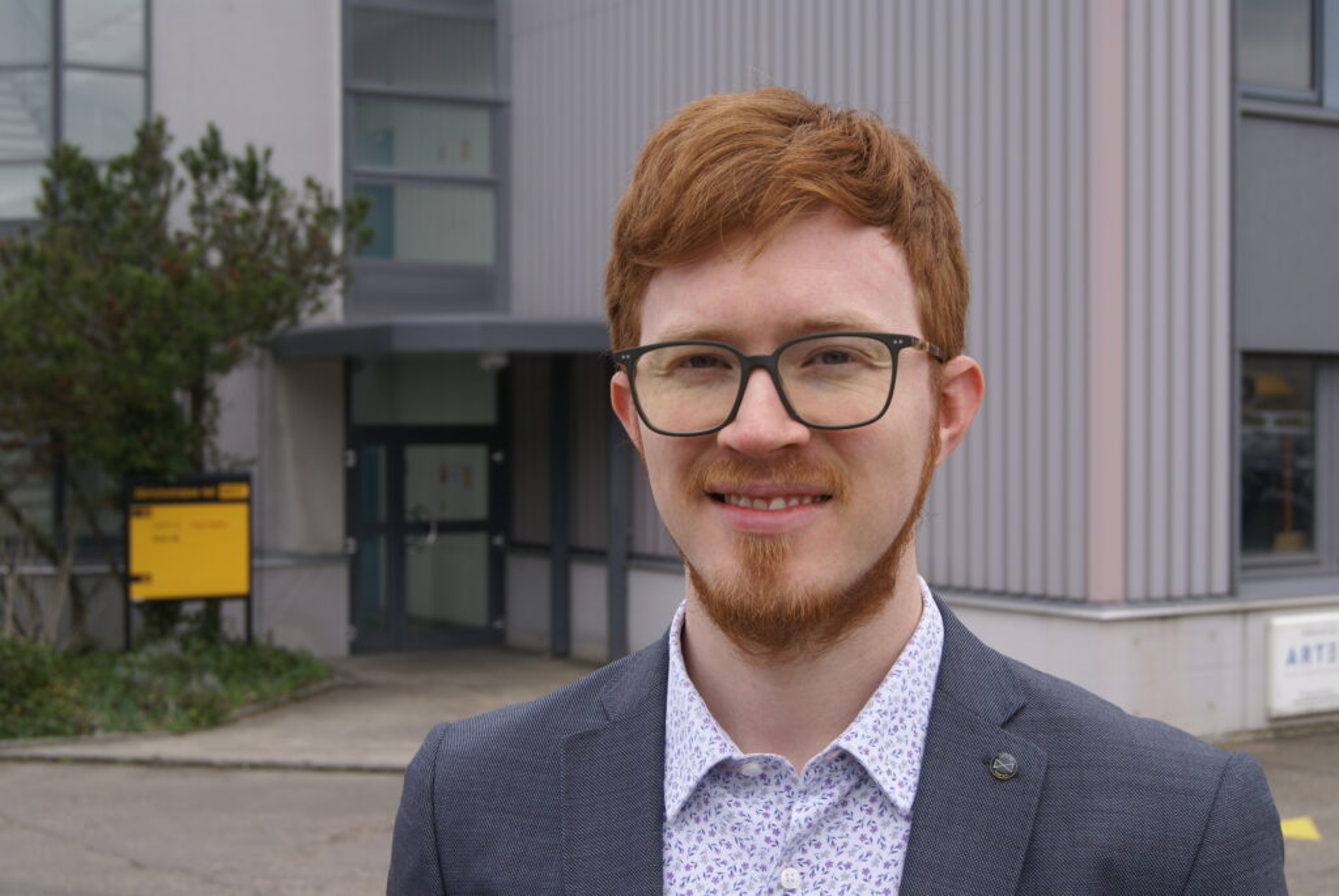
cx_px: 670
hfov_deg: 37.8
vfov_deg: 25.8
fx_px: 1955
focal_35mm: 52
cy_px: 448
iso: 100
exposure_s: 1/125
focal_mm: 35
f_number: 7.1
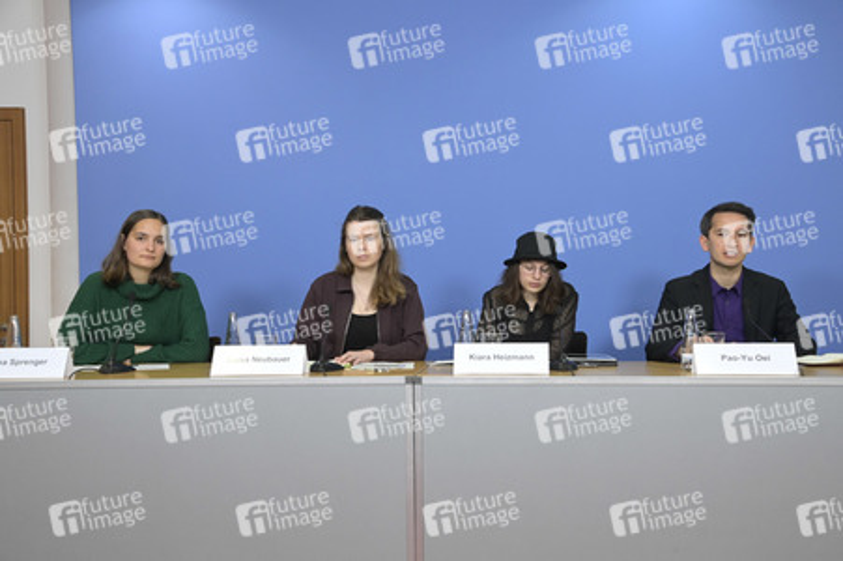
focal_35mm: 44
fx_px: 1030
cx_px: 422
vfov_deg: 30.5
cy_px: 280
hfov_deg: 44.5
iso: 4000
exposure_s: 1/320
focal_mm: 44
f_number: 6.3
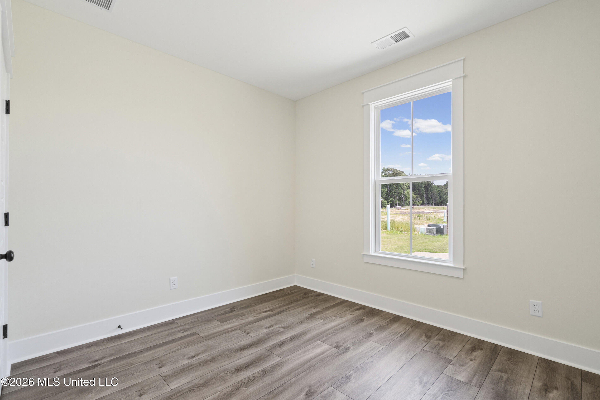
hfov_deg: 96.7
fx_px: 267
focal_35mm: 16
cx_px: 300
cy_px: 200
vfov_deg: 73.7
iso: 800
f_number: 9
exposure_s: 1/30
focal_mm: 16
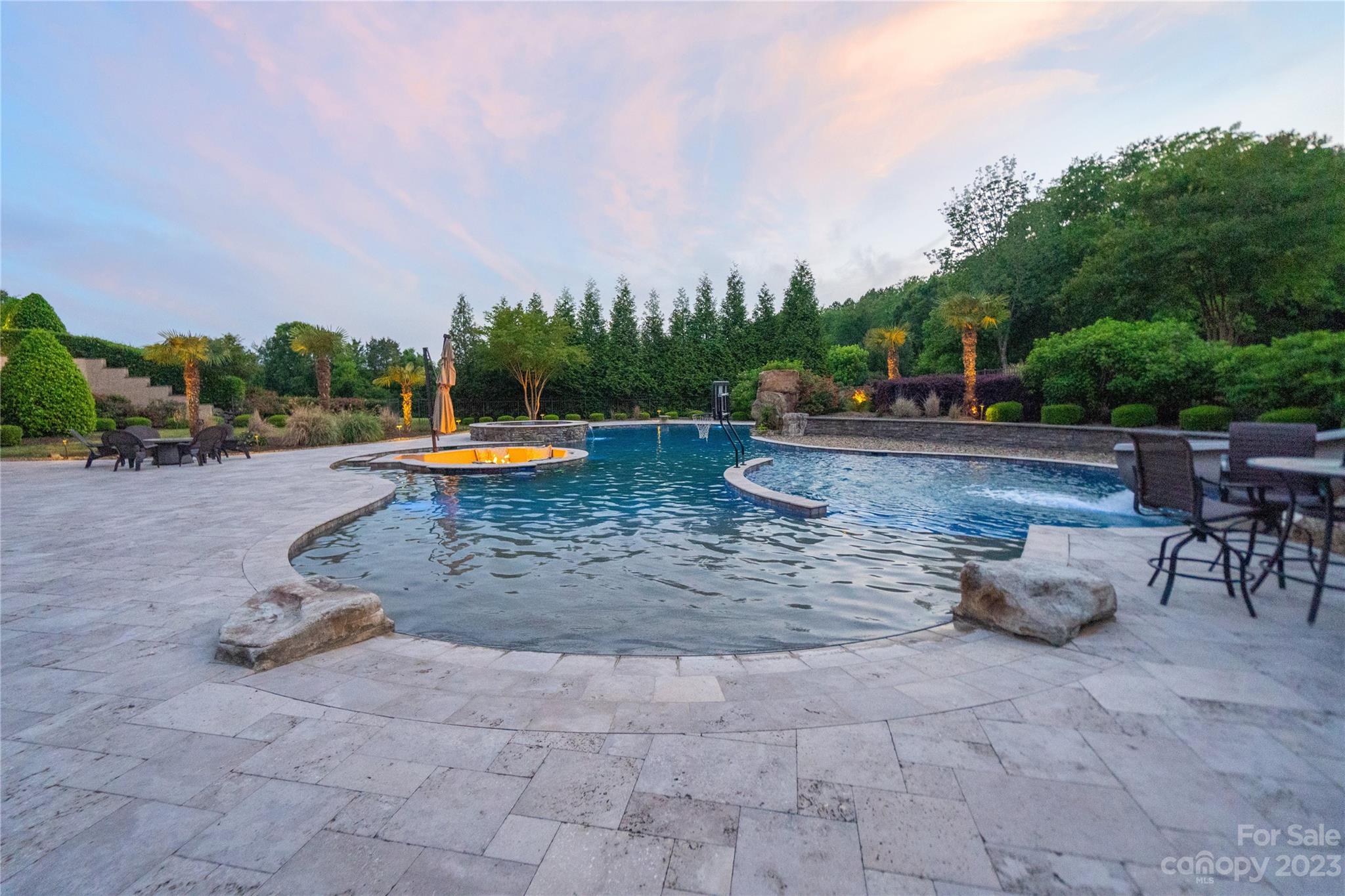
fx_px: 598
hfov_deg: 96.7
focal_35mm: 16
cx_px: 672
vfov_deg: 73.7
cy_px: 448
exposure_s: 1/160
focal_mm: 16
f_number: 4
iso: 8000
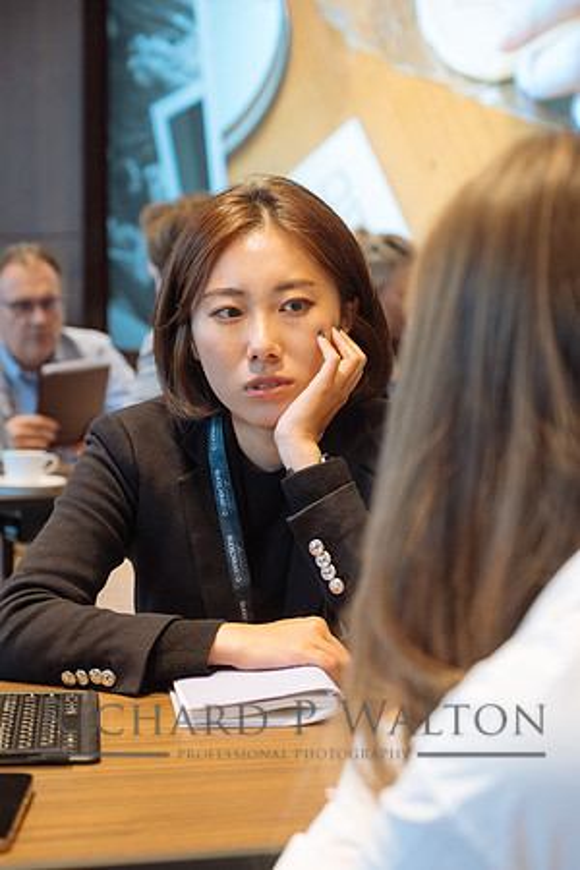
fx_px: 1716
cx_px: 290
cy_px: 435
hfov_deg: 19.2
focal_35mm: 71
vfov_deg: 28.5
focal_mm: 47
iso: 1600
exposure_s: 1/250
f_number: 3.2
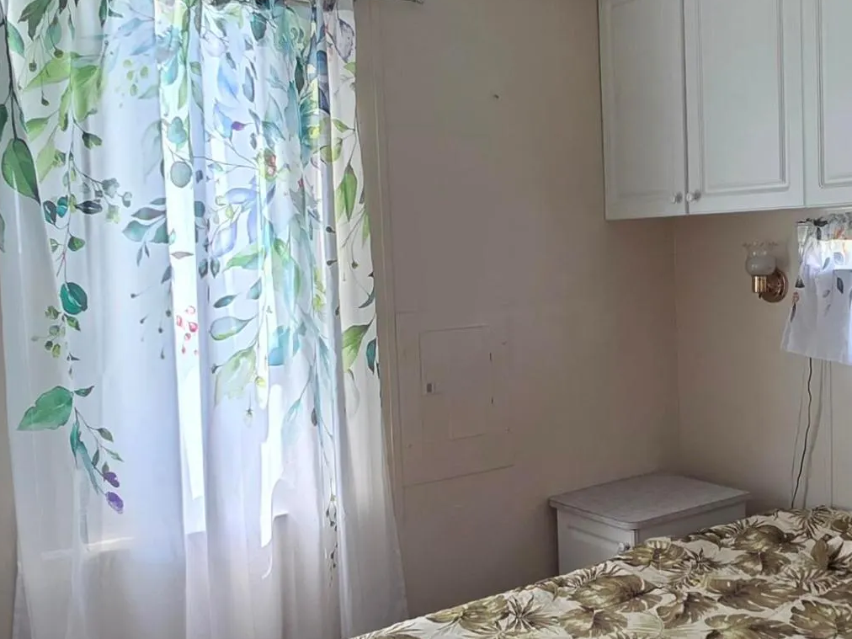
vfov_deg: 38.7
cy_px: 306
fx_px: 911
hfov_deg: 48.9
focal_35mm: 37
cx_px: 596
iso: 125
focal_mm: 2.2
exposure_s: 1/120
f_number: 1.9
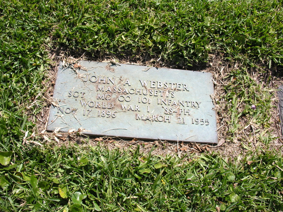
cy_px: 106
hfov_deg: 52.6
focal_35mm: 35
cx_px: 142
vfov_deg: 40.7
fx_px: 286
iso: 50
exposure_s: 1/355
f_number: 5
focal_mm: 8.9
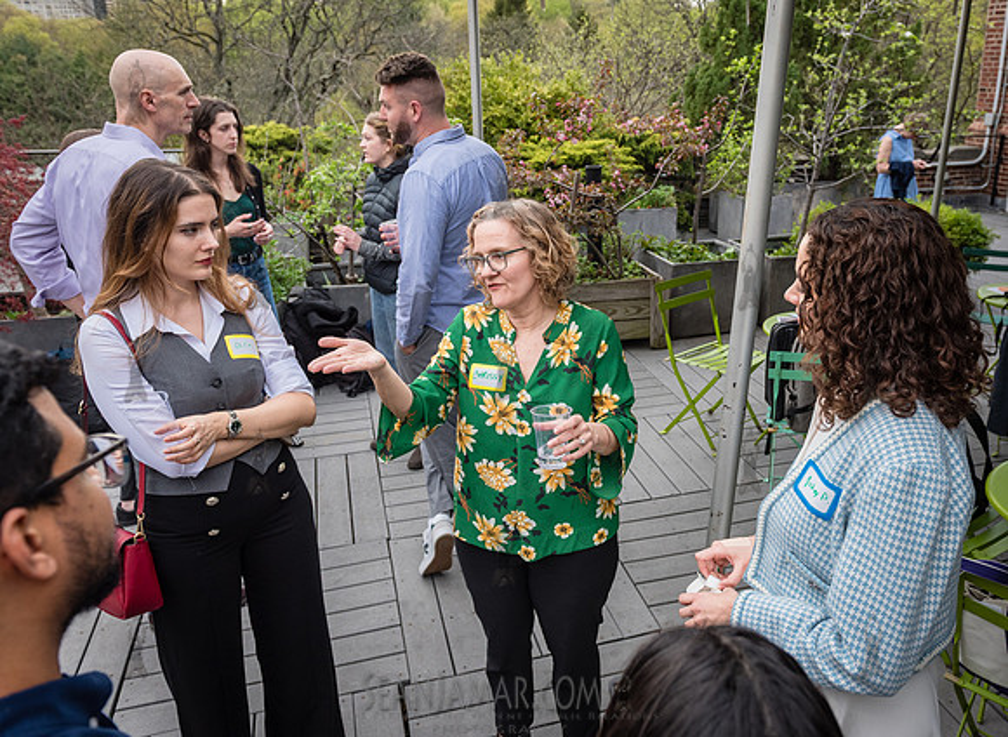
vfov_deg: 47.5
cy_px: 332
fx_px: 836
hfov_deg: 61.6
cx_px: 606
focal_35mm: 29
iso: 640
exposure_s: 1/640
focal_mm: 24
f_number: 4
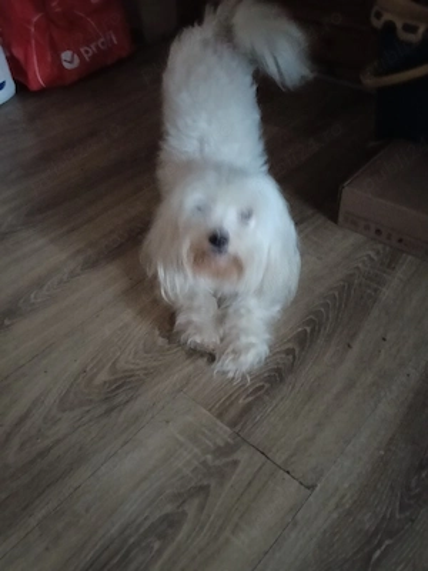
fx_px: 445
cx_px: 214
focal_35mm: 27
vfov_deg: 65.3
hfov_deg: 51.4
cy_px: 286
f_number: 1.8
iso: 5000
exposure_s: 1/10
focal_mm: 3.98
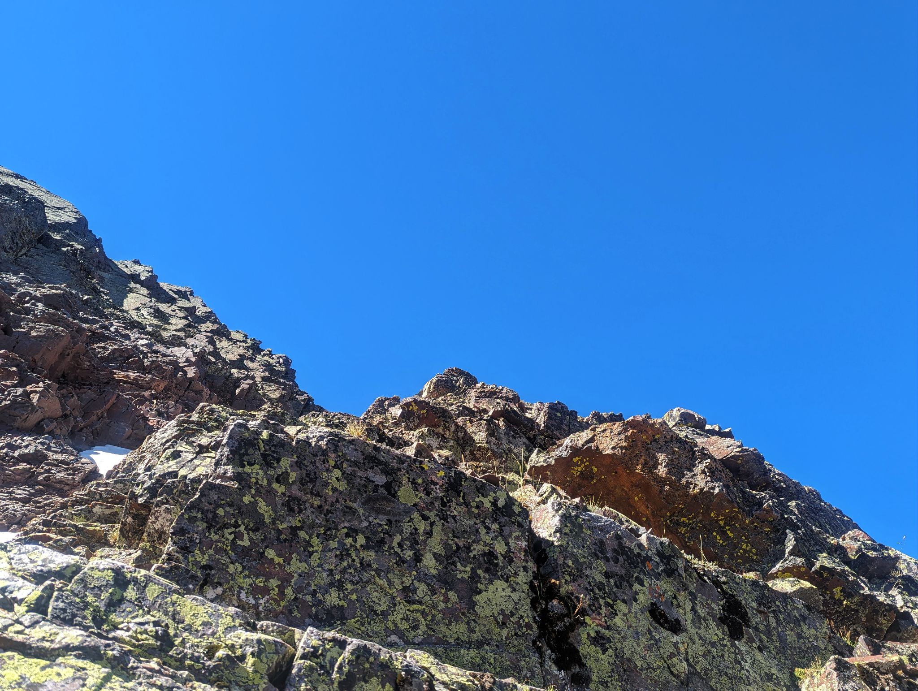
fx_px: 637
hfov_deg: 71.5
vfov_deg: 56.9
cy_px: 346
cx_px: 459
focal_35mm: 24
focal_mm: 6.81
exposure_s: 1/593
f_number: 1.85
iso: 41
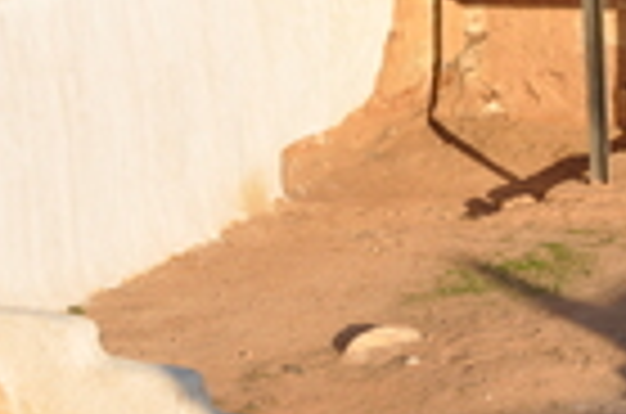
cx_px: 887
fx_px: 2637
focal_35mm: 152
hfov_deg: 12.9
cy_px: 176
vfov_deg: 9.0
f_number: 9
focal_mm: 32
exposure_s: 1/320
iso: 200
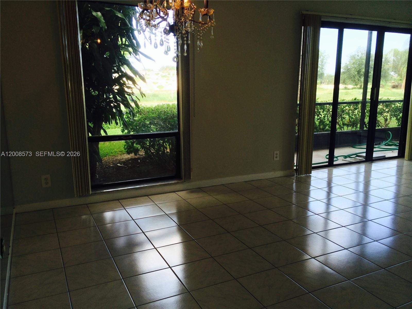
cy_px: 154
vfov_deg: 46.8
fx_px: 357
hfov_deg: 60.0
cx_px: 206
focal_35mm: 30
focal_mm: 4.12
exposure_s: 1/120
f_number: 2.2
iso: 50
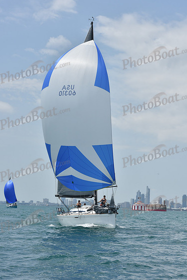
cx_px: 96
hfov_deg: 15.4
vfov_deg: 22.9
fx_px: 693
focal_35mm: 89
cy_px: 136
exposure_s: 1/1250
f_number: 9
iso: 250
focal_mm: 86
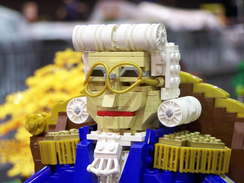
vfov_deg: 10.7
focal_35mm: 139
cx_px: 122
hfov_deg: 14.2
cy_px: 92
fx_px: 980
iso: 80
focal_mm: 23.1
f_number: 3.2
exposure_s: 1/3
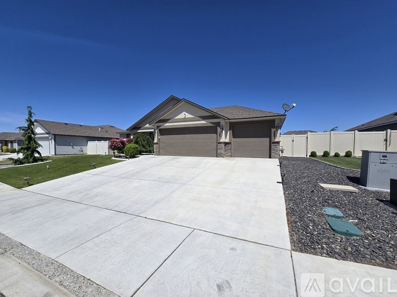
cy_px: 148
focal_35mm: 13
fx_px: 149
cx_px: 198
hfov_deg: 106.2
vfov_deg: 89.9
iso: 50
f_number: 2.2
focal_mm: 2.2
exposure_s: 1/5200
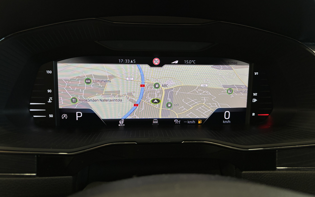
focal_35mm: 28
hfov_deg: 66.5
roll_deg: -0.6
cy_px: 84
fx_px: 240
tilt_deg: -14.1
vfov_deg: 44.4
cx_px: 157
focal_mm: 5.96
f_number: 1.6
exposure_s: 1/84
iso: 125
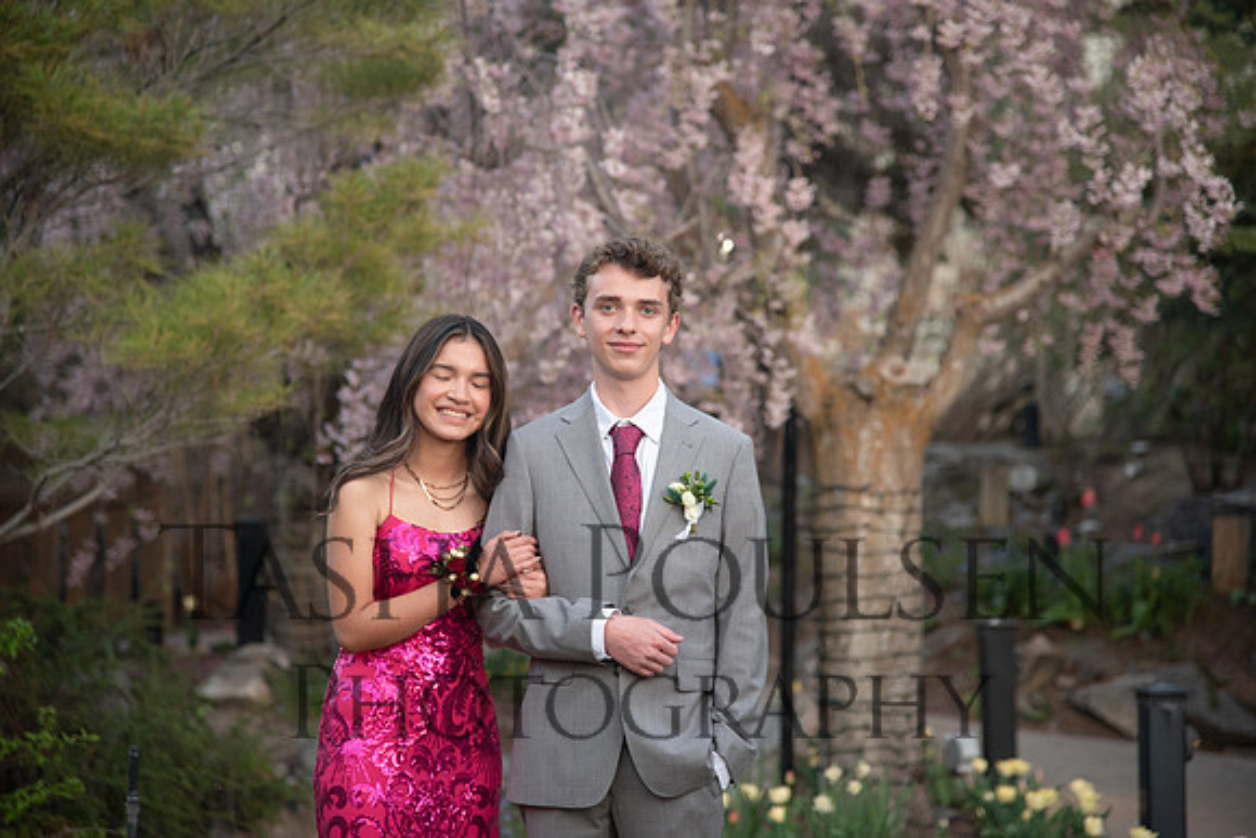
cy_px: 419
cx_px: 628
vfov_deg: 11.4
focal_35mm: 120
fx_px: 4187
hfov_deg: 17.1
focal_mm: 120
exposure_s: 1/125
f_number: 4
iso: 800
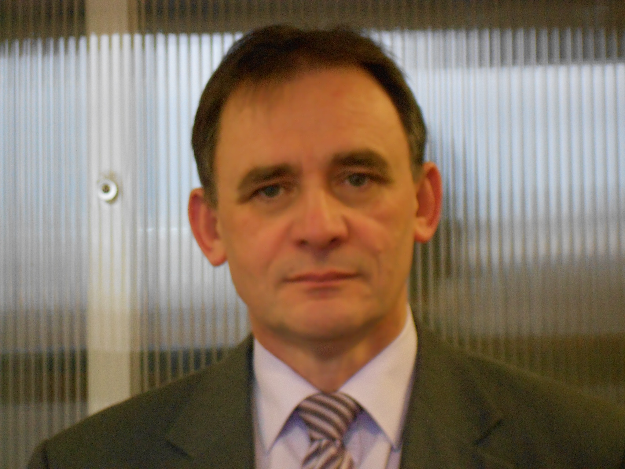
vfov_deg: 11.4
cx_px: 312
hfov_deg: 15.2
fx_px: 2347
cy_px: 234
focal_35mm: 130
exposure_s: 1/10
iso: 400
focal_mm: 23
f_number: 6.5
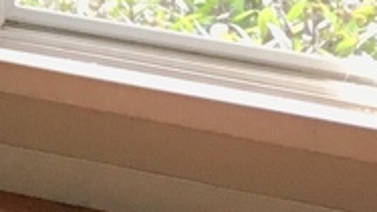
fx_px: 2428
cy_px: -357
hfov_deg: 8.3
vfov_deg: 4.8
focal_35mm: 243
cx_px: -472
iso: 25
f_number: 2.2
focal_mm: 4.15
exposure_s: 1/30
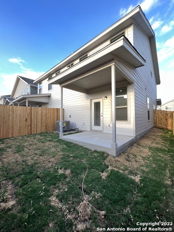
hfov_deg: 89.9
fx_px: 87
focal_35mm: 13
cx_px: 87
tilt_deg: +2.3
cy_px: 116
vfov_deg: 106.2
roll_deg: +0.5
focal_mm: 1.57
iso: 50
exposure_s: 1/99
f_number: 1.8
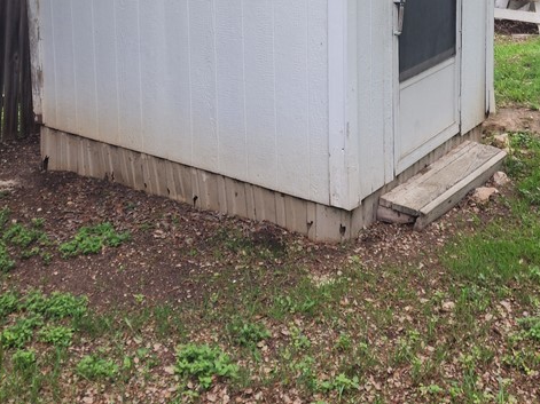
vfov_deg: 27.4
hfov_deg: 37.9
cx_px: 201
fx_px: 780
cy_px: -1
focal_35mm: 50
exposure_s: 1/120
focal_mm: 6.4
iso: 40
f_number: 1.8
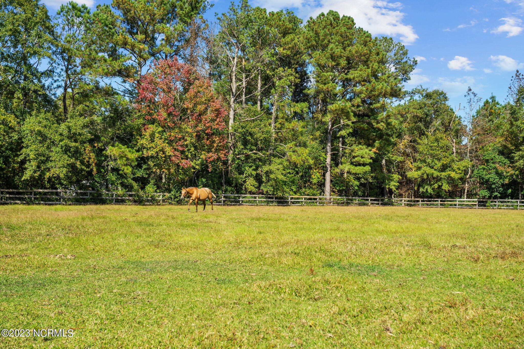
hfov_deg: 48.5
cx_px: 262
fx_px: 582
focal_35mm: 40
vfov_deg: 33.4
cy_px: 174
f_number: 8
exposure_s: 1/400
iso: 200
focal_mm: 40
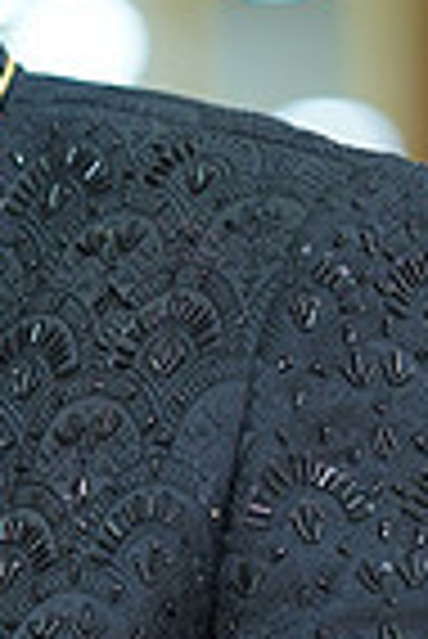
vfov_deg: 5.9
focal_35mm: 347
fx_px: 6173
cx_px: -385
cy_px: 279
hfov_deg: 3.9
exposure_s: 1/160
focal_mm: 85
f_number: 2
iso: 400
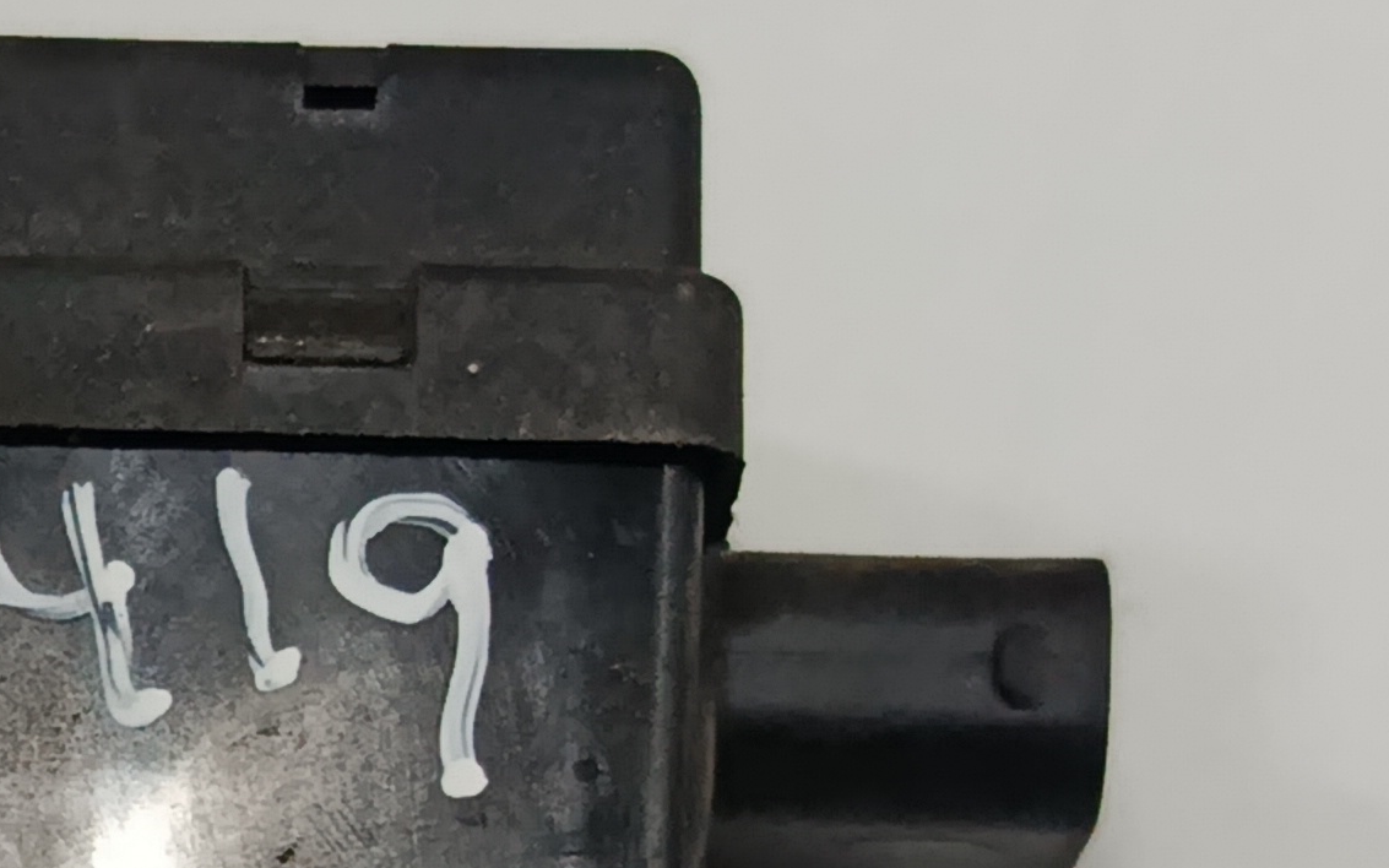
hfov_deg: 15.6
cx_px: -54
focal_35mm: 131
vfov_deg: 9.9
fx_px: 4959
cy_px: 1029
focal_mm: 5.24
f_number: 1.7
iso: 791
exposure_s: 1/100
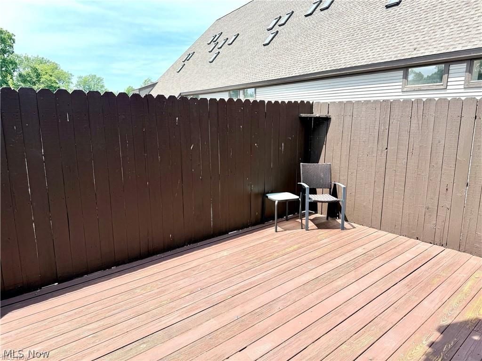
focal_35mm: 24
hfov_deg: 71.6
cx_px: 241
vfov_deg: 56.8
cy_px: 180
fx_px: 334
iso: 100
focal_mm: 6.76
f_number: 1.78
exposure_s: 1/2370
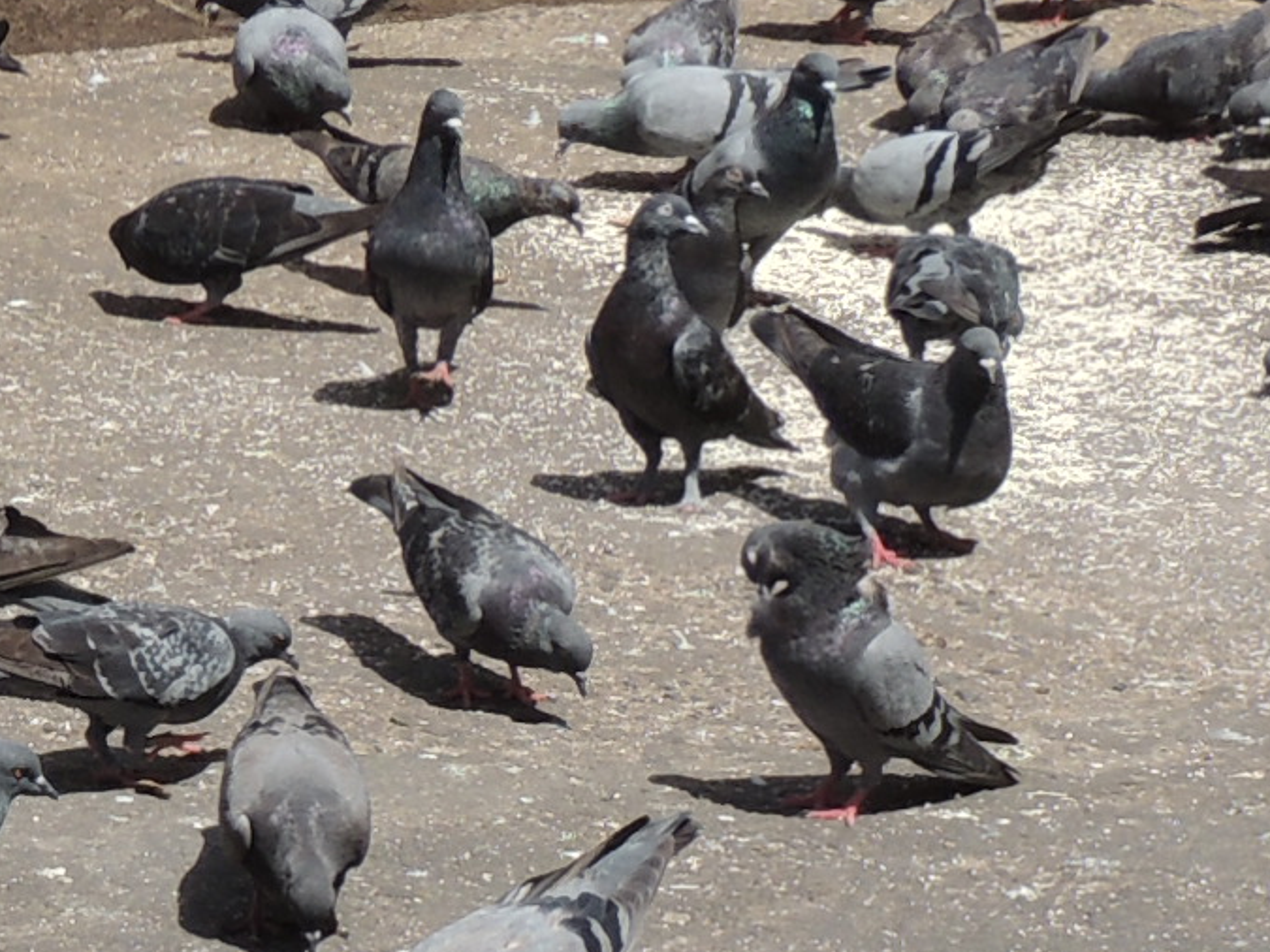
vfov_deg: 7.1
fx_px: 7630
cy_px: 754
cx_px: -348
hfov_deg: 9.4
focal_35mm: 208
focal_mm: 7.6
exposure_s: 1/800
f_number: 3.4
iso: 100
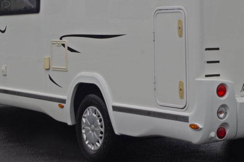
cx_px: 154
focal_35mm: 96
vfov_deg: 14.0
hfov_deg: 21.2
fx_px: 650
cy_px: 5
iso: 200
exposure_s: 1/100
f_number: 11
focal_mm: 28.13
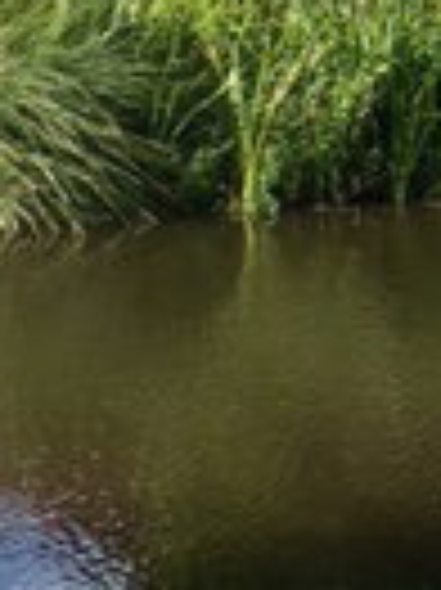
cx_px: 891
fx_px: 2416
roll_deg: +0.3
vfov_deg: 13.6
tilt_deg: -1.6
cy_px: -59
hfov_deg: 9.7
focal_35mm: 142
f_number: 2.2
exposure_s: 1/1054
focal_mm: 4.15
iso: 25
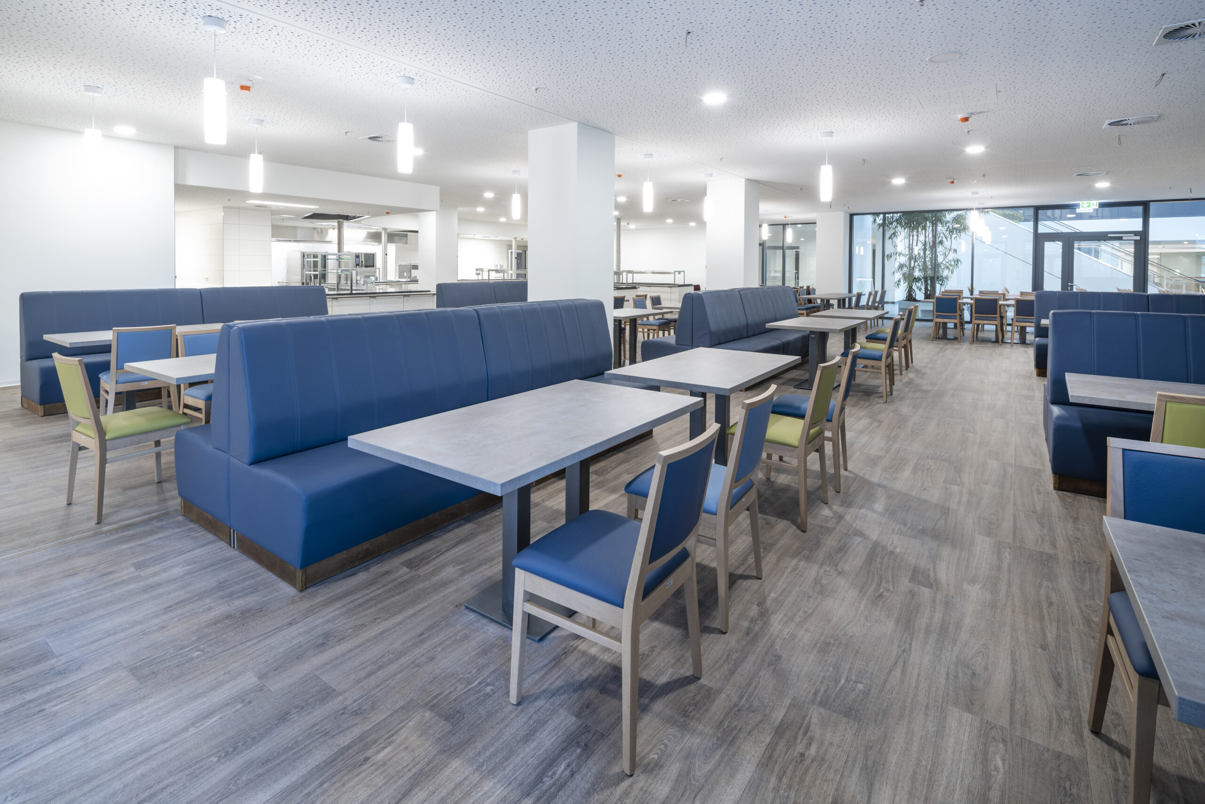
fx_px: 569
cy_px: 402
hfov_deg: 93.3
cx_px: 602
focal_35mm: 17
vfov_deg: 70.5
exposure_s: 2
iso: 100
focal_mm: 17
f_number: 11
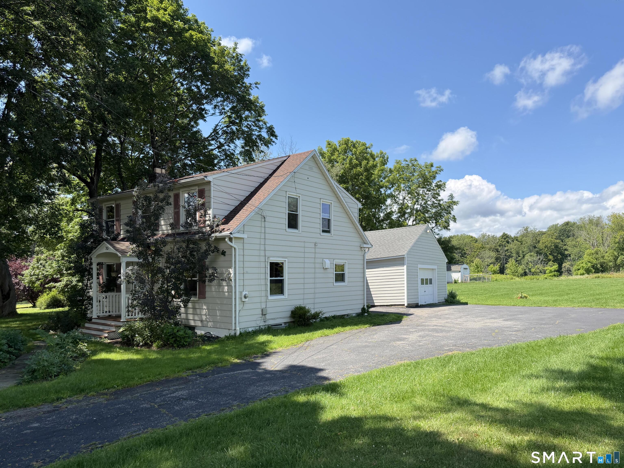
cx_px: 312
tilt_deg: +4.1
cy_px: 234
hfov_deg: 71.6
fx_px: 433
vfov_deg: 56.8
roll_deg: +0.4
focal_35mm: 24
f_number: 1.78
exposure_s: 1/2110
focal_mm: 6.76
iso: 100
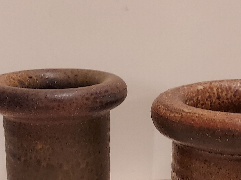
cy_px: 115
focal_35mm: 42
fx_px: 292
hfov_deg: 44.1
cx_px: 161
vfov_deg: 34.1
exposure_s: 1/50
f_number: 1.8
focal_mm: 4.6
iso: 320
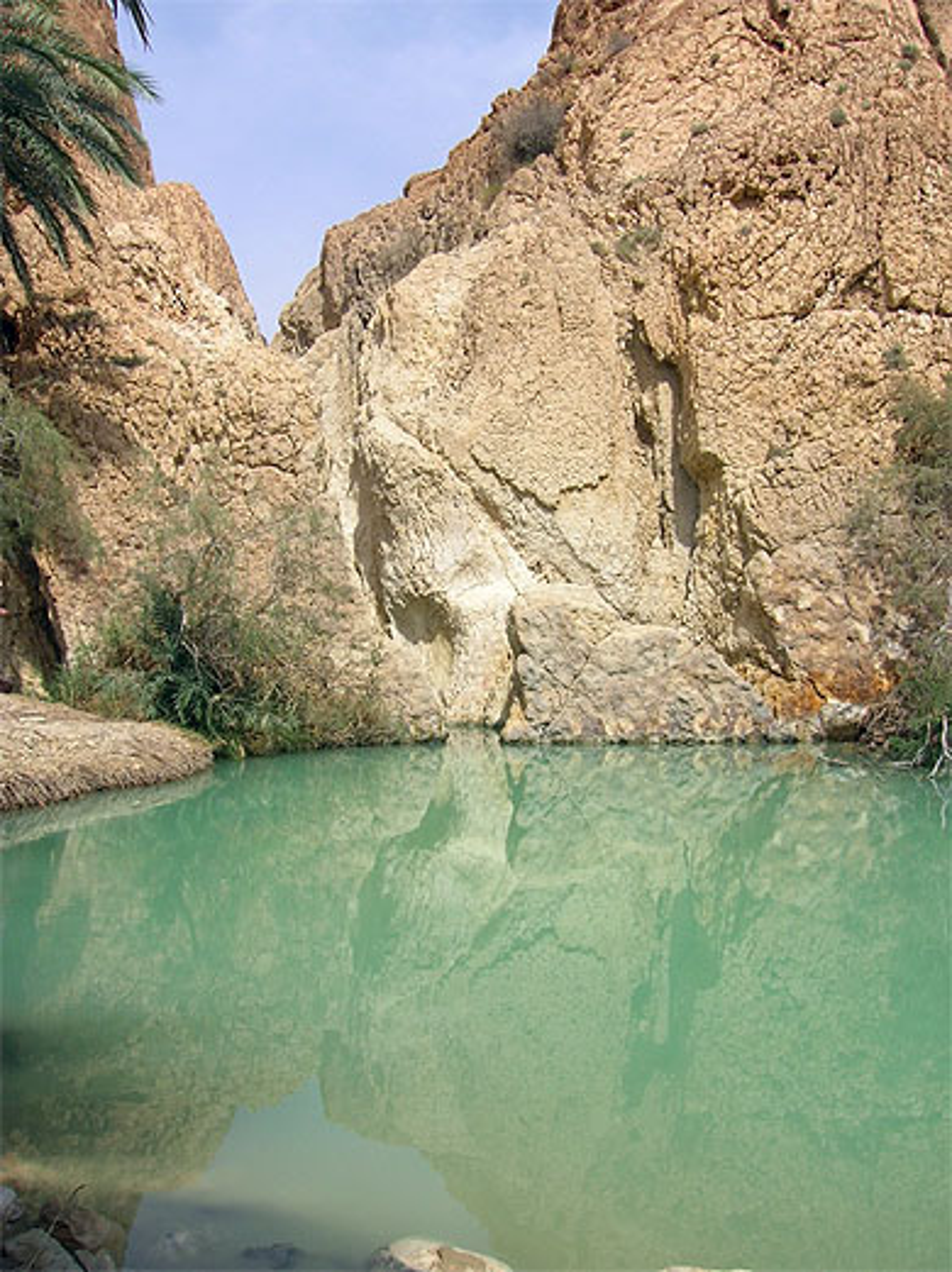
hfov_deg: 41.7
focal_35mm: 34
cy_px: 636
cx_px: 476
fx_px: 1248
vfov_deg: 54.0
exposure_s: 1/576
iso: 50
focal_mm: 5.7
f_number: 4.9
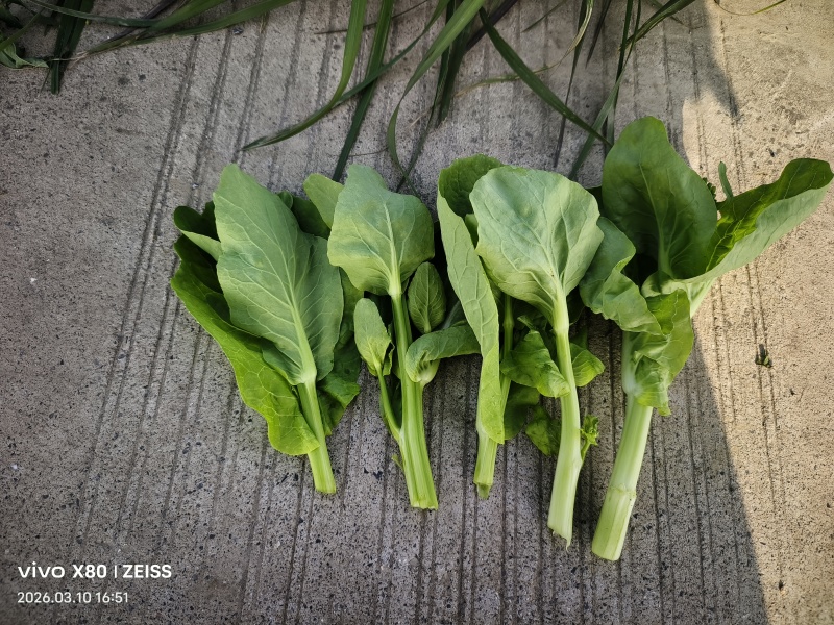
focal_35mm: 23
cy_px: 312
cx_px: 417
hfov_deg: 73.9
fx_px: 554
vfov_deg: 58.9
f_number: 1.75
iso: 100
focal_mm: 5.5
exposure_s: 1/207
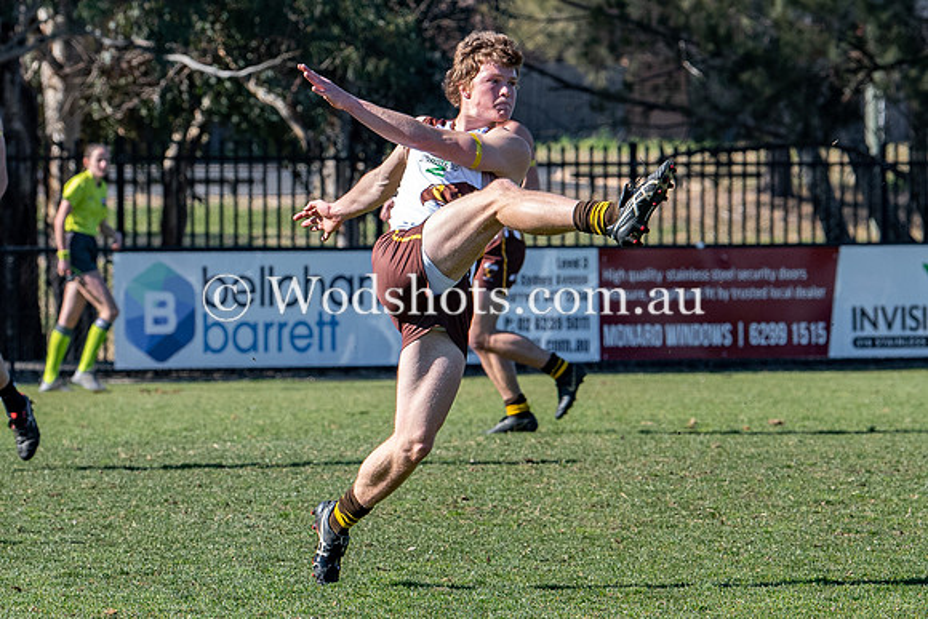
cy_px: 255
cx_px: 333
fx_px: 11720
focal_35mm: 455
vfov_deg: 3.0
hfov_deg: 4.5
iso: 320
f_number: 5
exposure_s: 1/1000
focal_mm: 135
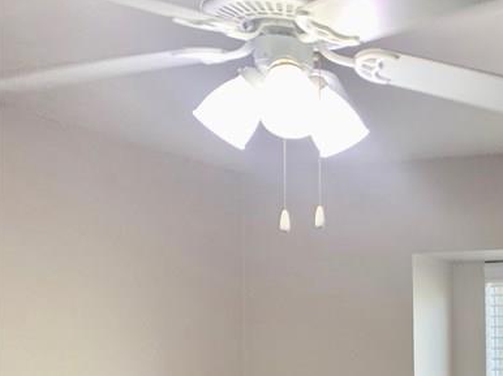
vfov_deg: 20.1
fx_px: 1002
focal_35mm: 69
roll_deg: +0.2
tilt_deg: -3.0
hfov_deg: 24.4
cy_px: 433
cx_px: 662
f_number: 1.8
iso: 64
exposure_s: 1/60
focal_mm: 4.25
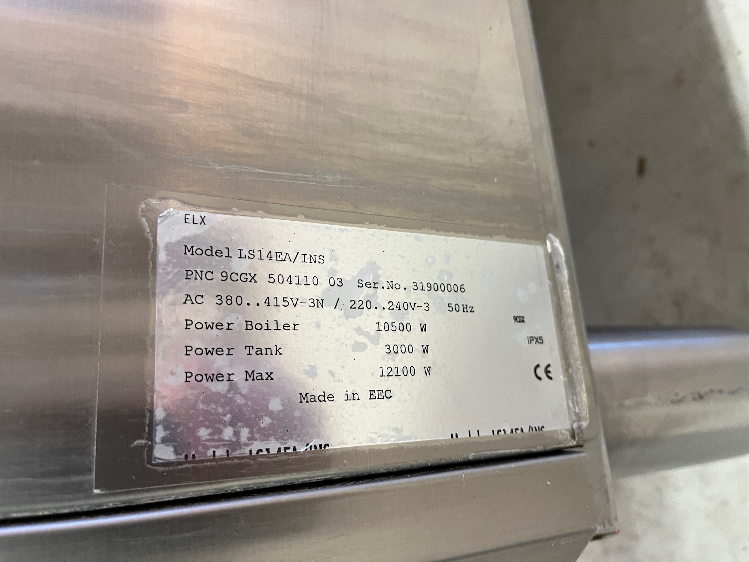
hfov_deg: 67.3
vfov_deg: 53.1
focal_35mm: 26
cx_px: 374
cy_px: 281
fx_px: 563
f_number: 1.6
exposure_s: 1/50
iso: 250
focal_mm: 5.1
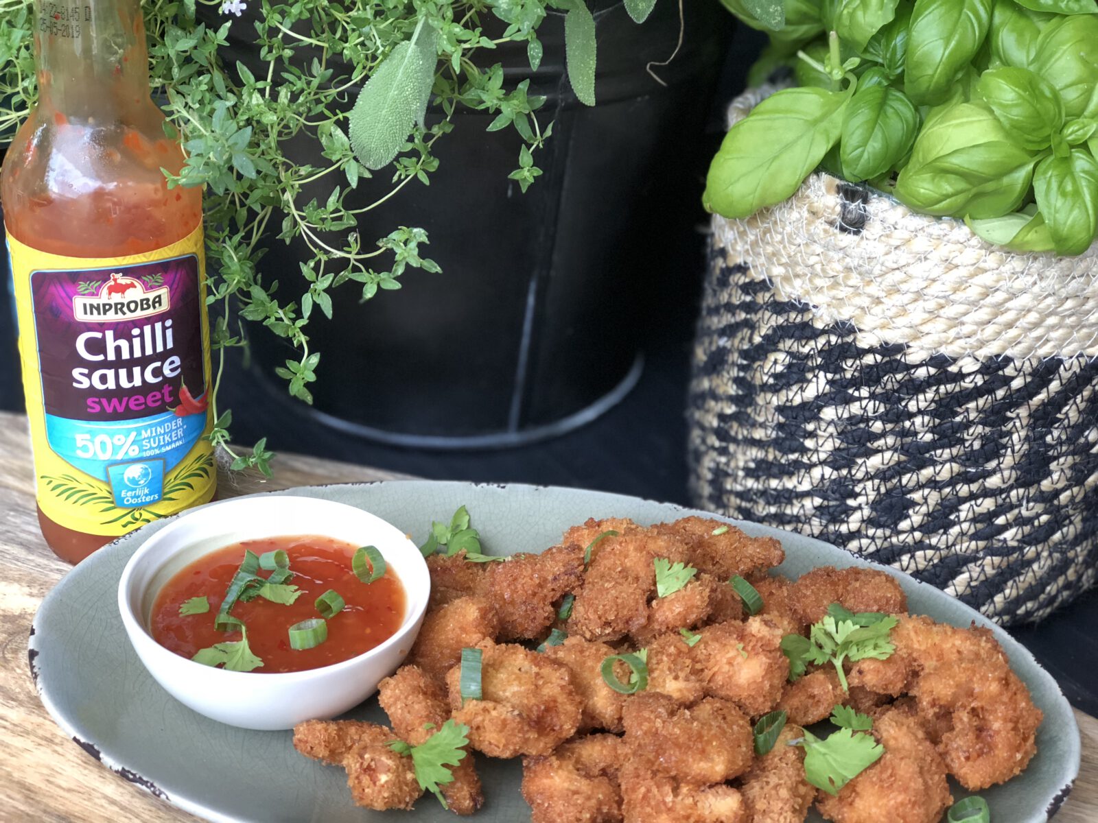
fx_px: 1808
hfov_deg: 33.8
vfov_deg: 25.7
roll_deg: -2.9
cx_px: 549
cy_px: 412
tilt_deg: -31.7
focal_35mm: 57
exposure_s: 1/60
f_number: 2.8
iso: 100
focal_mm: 6.6
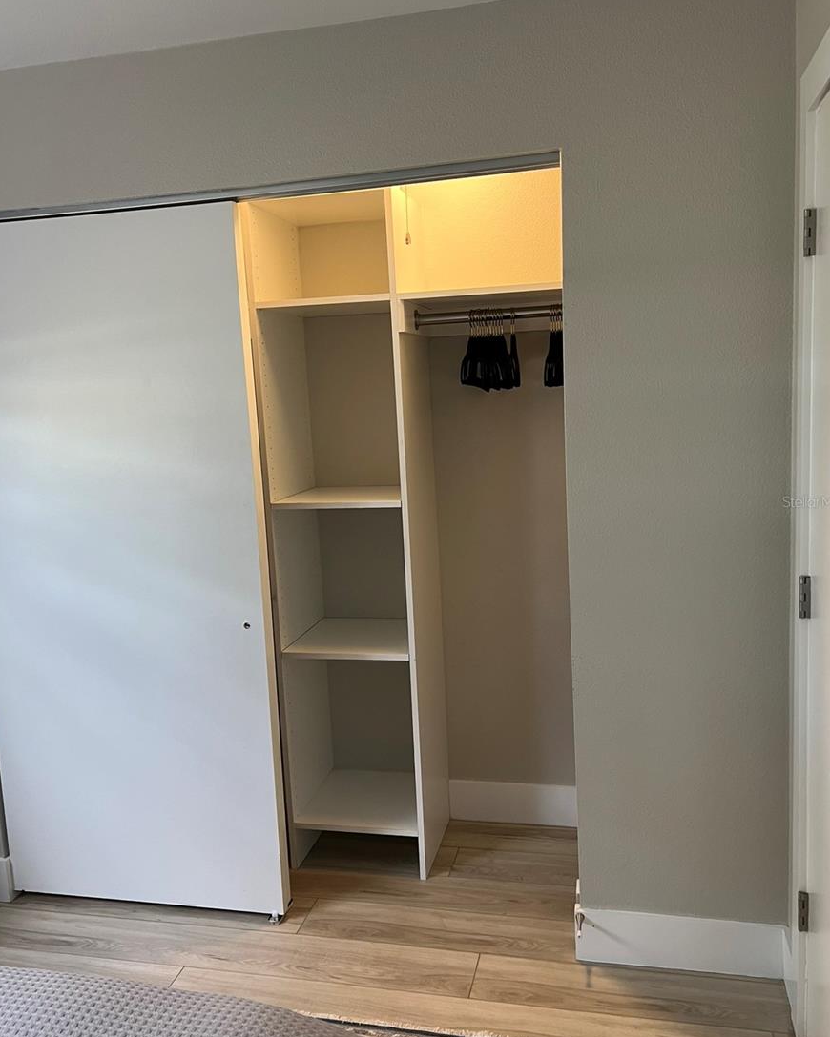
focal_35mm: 28
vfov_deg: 62.2
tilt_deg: -8.7
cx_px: 421
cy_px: 501
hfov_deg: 51.5
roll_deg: +2.6
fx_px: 860
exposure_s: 1/60
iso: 125
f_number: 1.5
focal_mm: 5.7
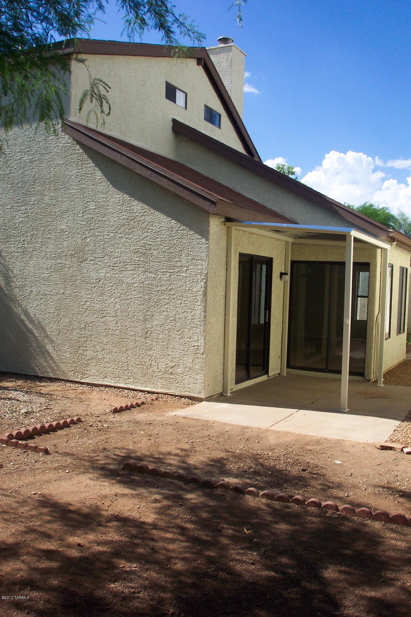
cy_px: 308
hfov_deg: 37.8
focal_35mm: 35
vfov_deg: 54.4
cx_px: 206
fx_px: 599
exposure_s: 1/180
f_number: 9.5
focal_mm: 7.5
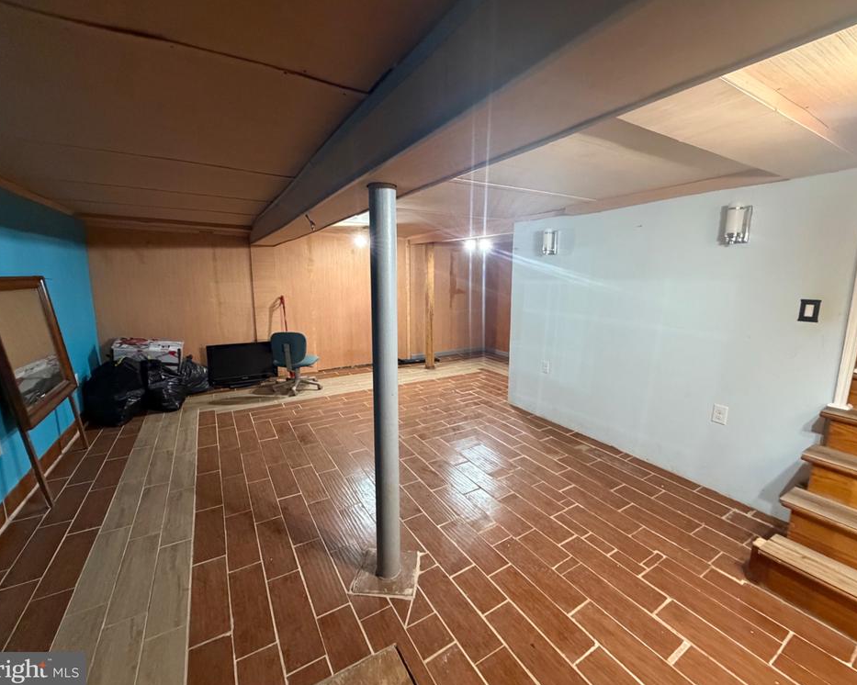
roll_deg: +0.2
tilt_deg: -8.8
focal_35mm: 15
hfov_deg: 96.8
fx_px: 380
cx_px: 442
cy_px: 337
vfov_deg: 84.0
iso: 800
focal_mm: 2.22
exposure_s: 1/60
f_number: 2.2
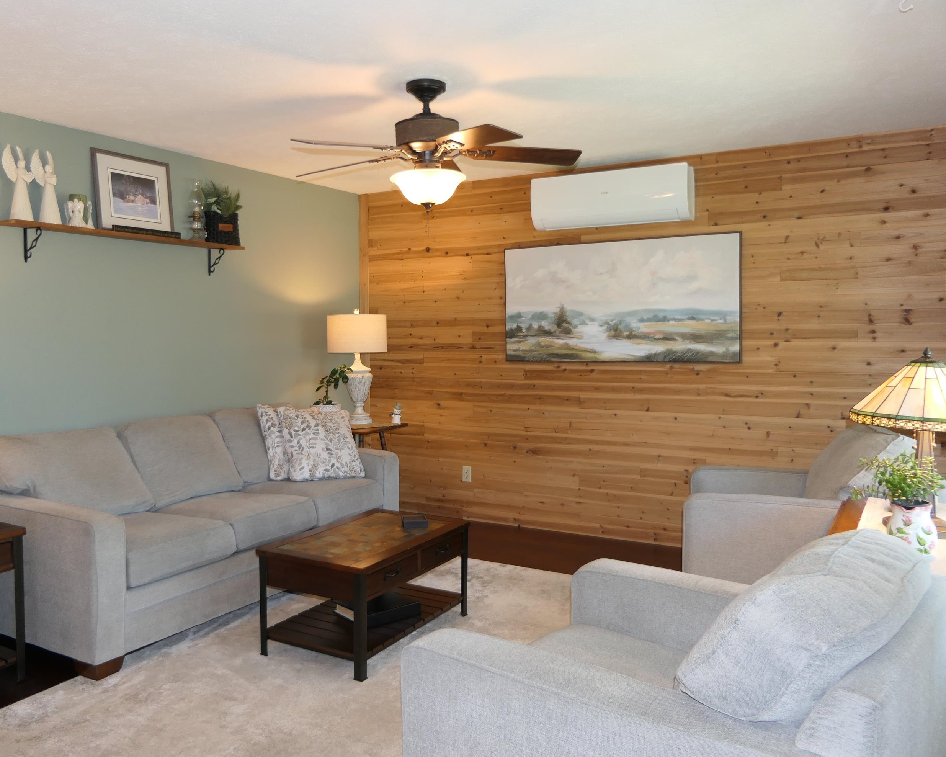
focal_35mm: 28
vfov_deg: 51.5
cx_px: 404
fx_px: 784
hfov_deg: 61.9
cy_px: 373
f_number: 2.8
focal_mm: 8.8
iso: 250
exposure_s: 1/60
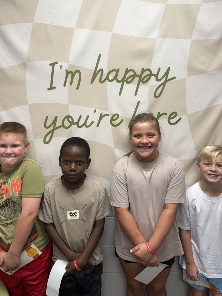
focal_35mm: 29
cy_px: 126
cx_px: 112
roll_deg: +0.3
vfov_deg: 61.4
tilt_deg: -10.2
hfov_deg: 48.3
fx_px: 248
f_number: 1.78
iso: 125
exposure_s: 1/120
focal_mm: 6.76
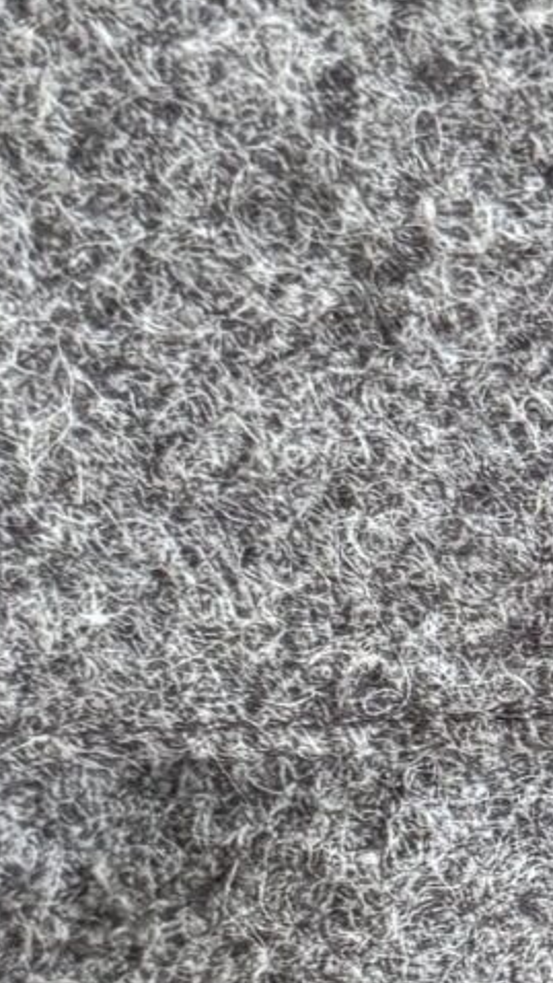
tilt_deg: -18.4
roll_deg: +1.5
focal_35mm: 140
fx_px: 3648
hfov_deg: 8.5
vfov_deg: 15.2
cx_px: 804
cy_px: 808
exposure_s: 1/60
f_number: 1.78
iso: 400
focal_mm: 6.76
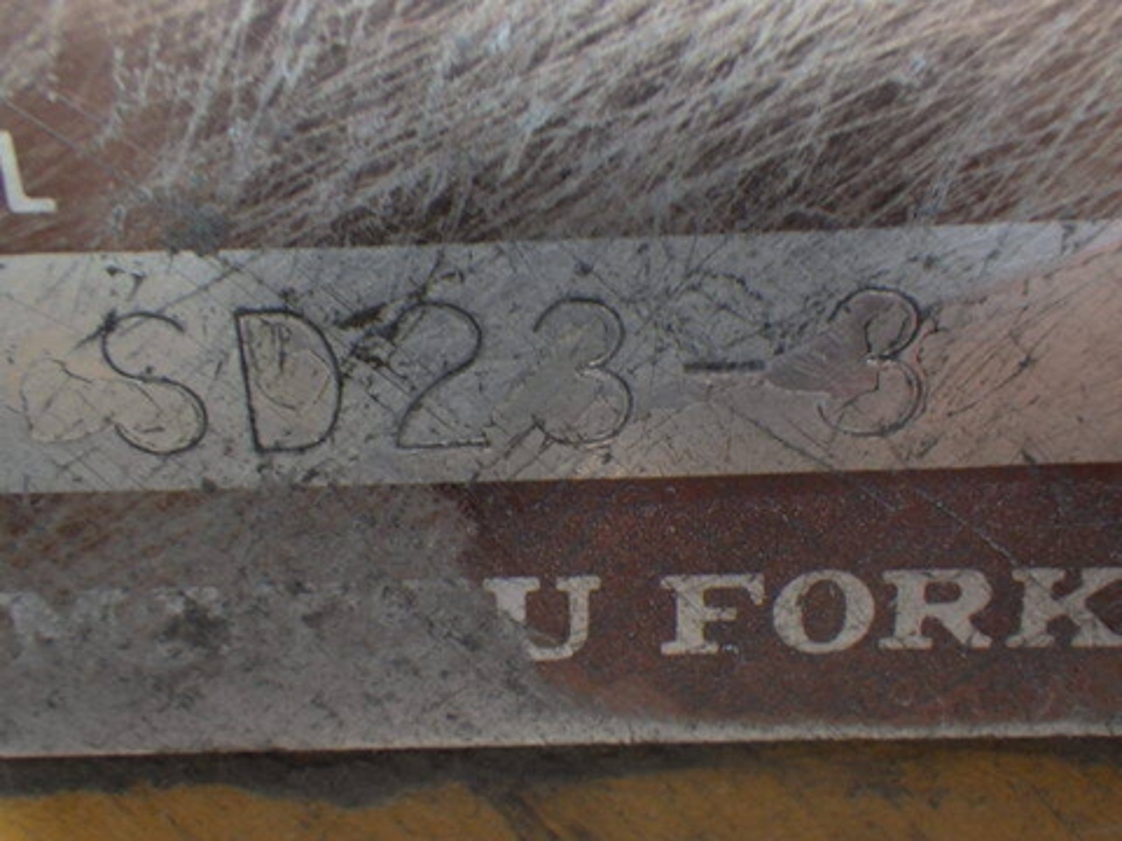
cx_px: 561
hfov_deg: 54.0
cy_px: 420
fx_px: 1102
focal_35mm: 34
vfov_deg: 41.8
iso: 320
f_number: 3.8
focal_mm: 6.1
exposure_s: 1/50
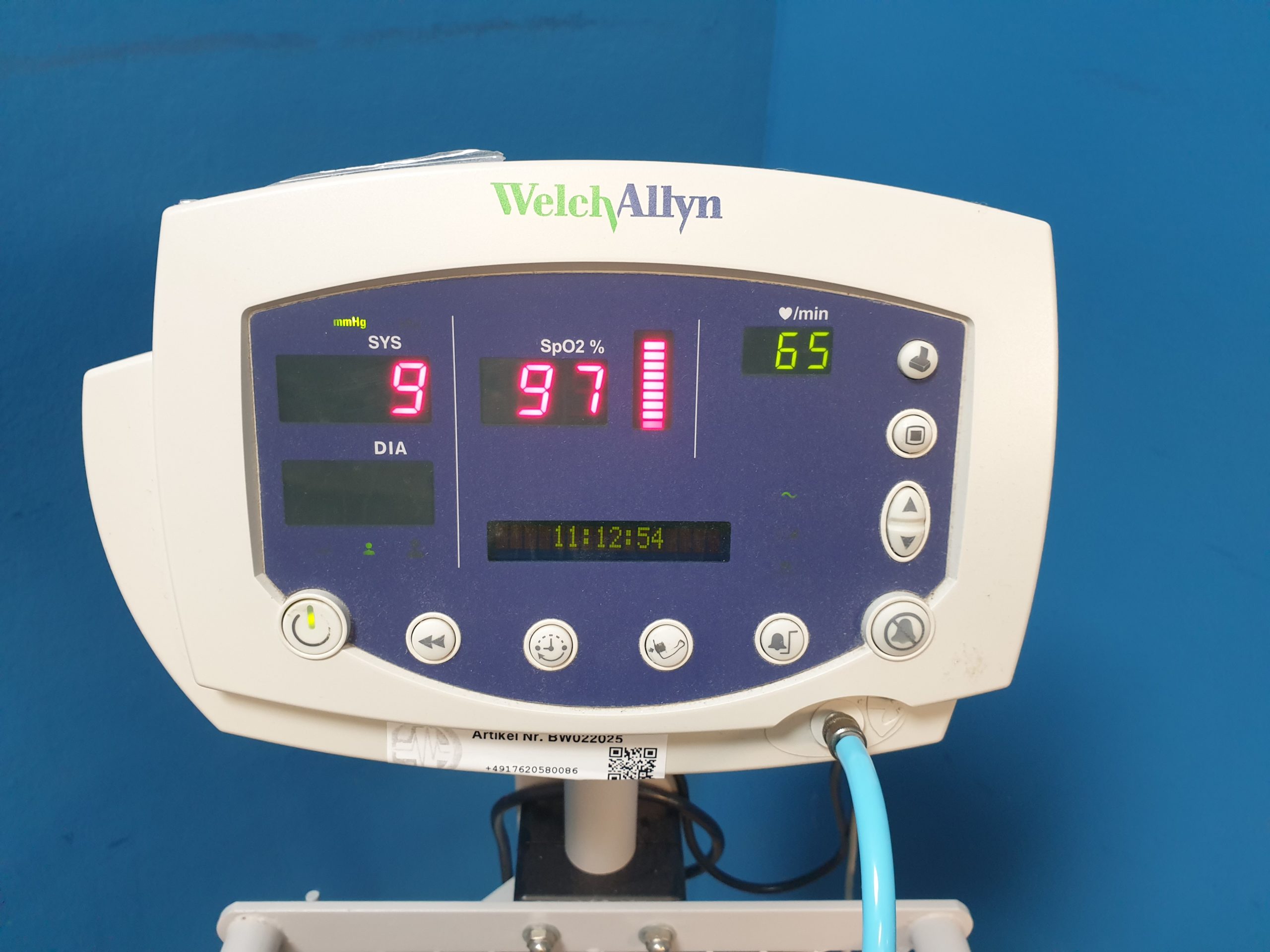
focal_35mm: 26
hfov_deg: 67.3
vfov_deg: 53.1
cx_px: 635
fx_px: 954
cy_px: 476
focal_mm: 4.3
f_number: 2.4
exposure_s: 1/33
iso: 320
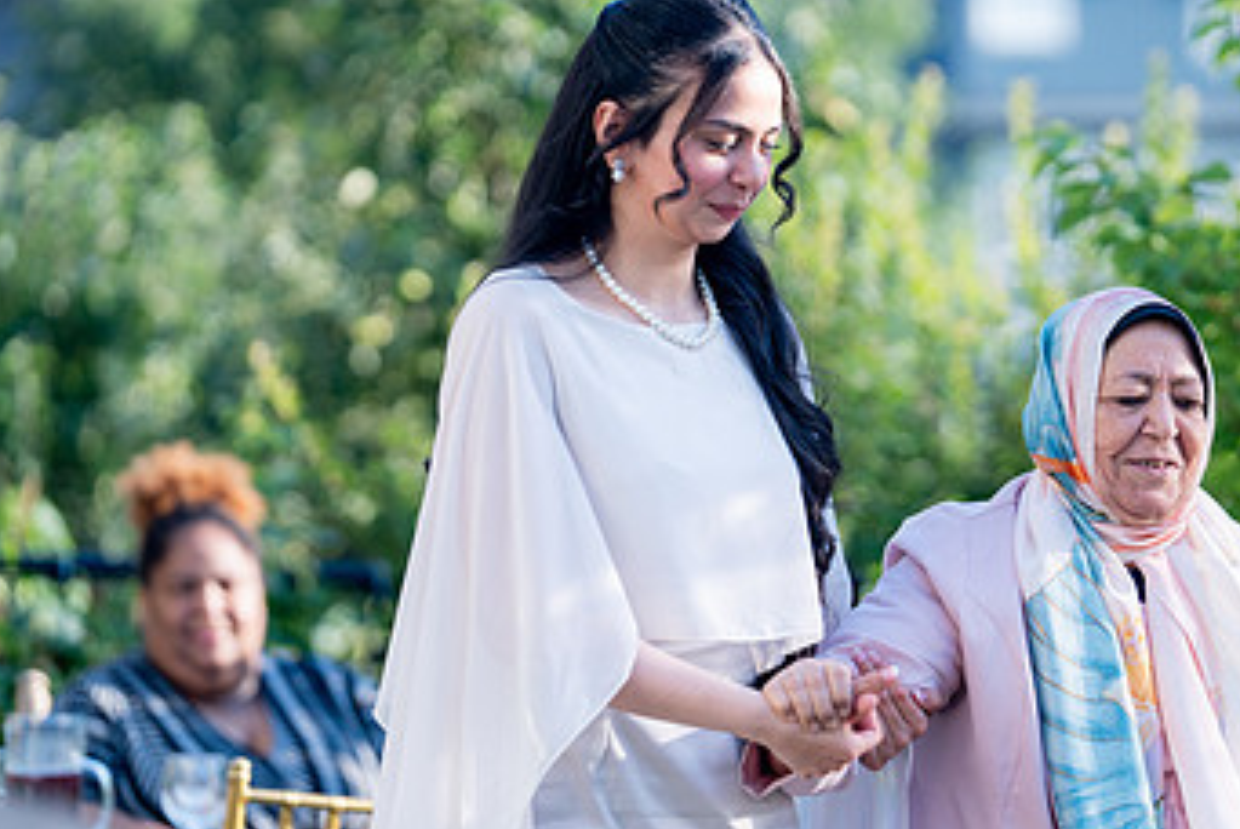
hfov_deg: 12.1
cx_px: 793
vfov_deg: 8.1
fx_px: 5860
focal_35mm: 170
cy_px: 496
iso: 200
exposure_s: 1/2000
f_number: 2
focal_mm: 100
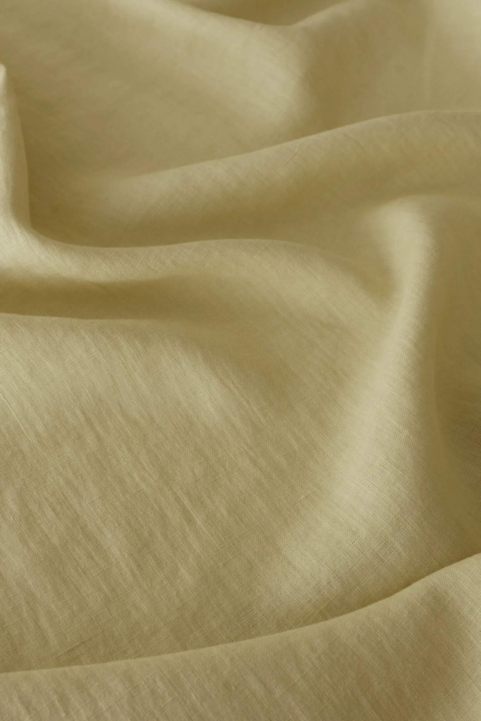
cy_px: 360
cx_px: 240
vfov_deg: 37.9
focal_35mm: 52
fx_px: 1052
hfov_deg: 25.8
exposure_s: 1/125
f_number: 8
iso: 800
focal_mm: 35
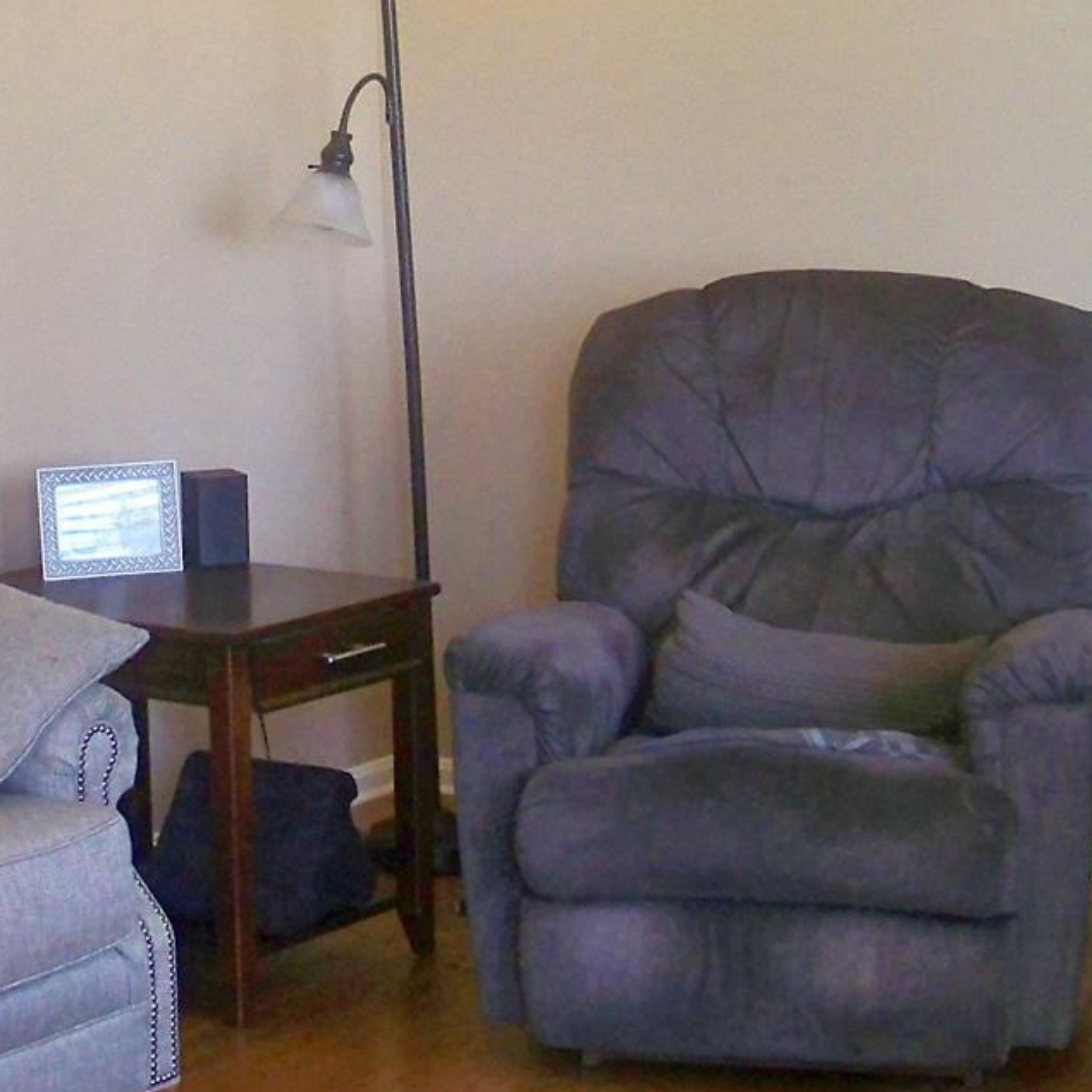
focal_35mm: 94
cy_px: 451
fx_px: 3355
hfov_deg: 18.2
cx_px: 146
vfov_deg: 18.5
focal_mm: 5.85
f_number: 2.8
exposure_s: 1/60
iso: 320
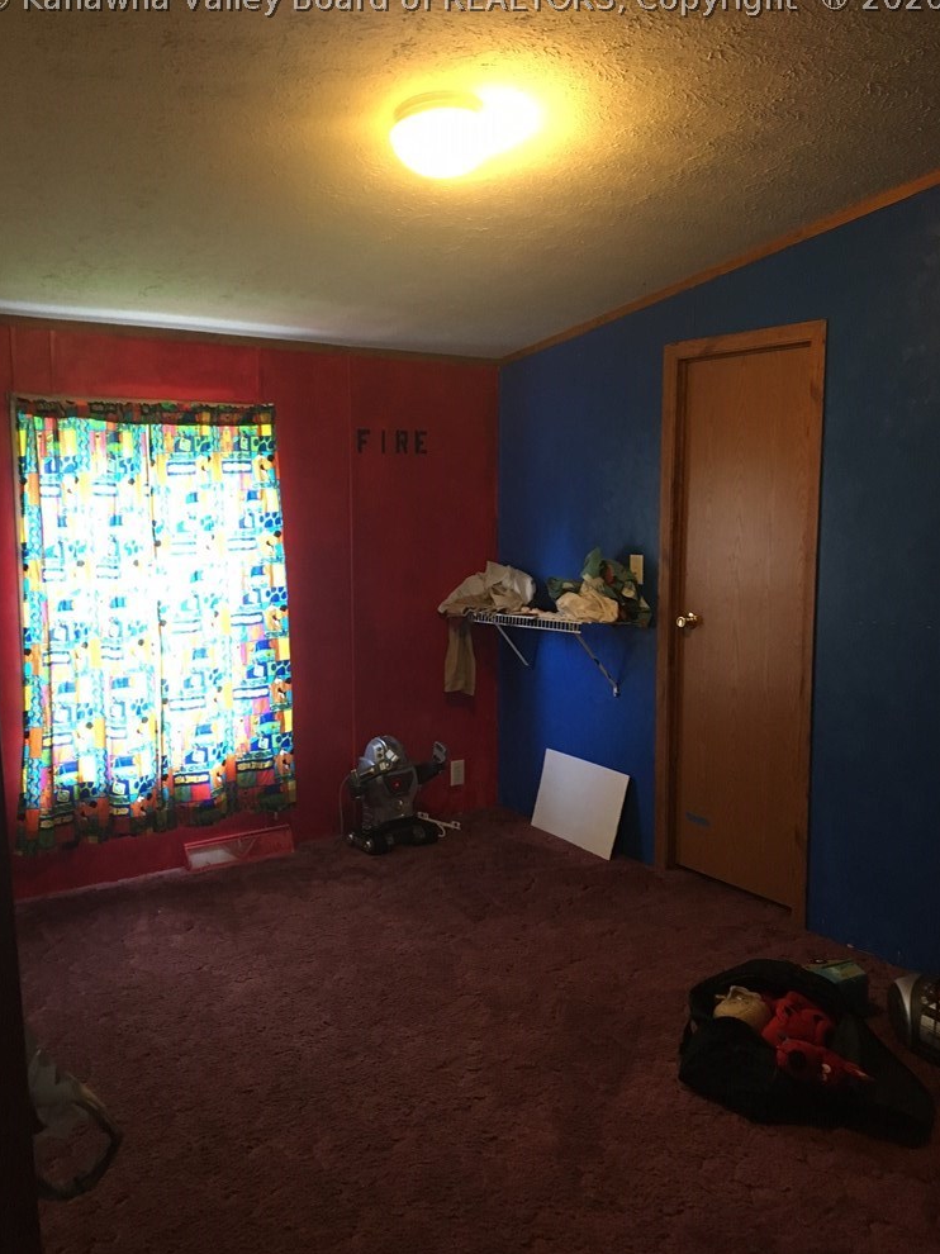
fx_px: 1087
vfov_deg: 60.0
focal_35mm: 30
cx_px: 462
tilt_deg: -4.3
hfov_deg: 46.8
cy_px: 619
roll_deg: +0.3
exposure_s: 1/24
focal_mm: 4.15
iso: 200
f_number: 2.2
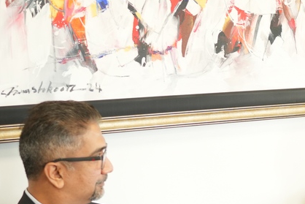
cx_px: 487
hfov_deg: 14.1
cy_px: 330
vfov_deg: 9.9
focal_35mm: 134
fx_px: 1136
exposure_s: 1/200
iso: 640
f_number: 2
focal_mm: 35
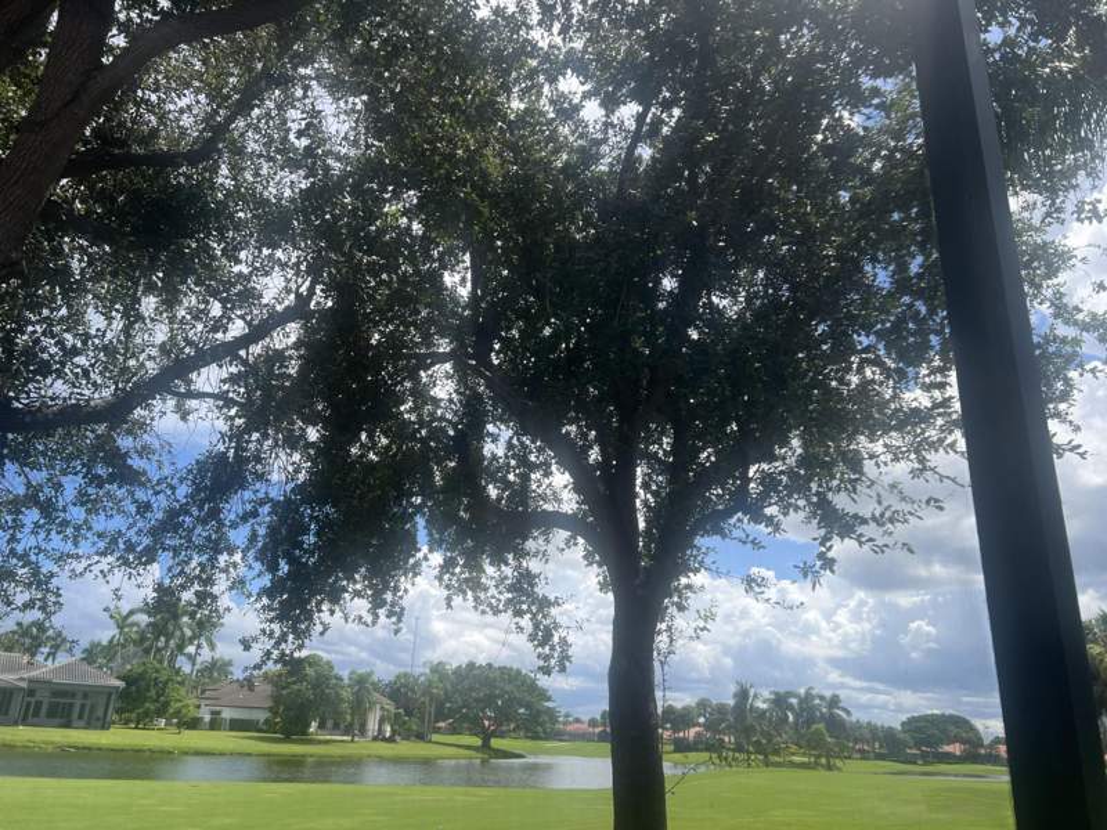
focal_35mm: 26
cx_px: 554
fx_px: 831
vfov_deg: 53.1
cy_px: 415
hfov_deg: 67.3
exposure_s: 1/2457
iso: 50
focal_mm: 5.7
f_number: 1.5
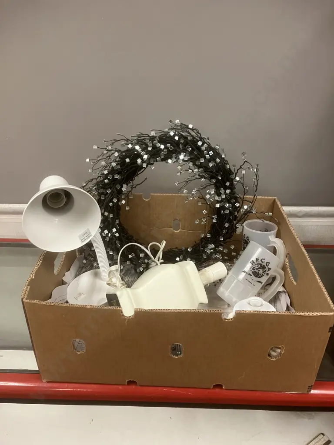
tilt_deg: -28.0
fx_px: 360
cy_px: 222
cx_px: 167
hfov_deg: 49.7
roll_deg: +0.2
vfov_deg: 63.4
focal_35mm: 28
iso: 200
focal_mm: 3.99
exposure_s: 1/50
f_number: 1.8
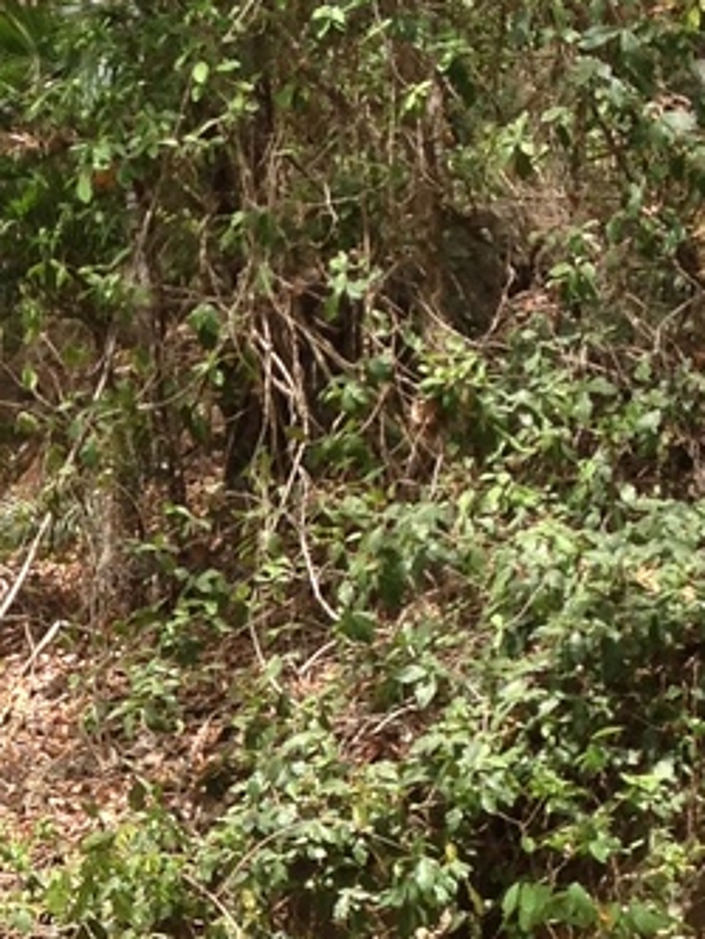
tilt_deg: -4.6
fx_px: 4559
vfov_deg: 11.6
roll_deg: -0.6
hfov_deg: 8.7
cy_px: 1012
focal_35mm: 168
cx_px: -197
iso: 50
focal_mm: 4.28
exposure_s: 1/435
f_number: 2.4
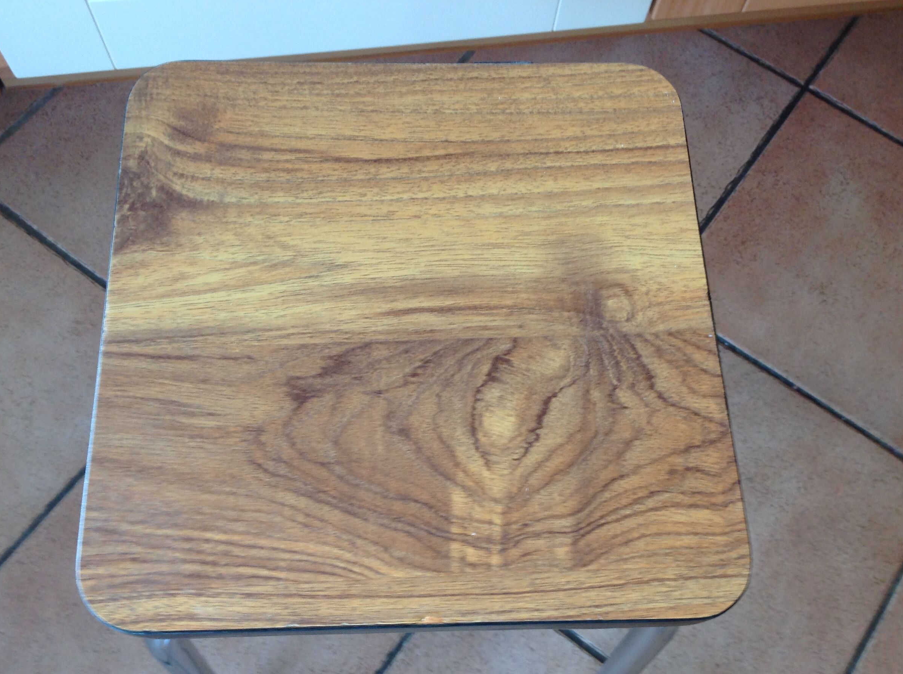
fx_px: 990
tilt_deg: -68.3
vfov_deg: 37.6
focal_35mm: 38
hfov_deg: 49.0
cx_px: 426
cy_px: 338
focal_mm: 4.28
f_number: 2.4
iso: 80
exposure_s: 1/15
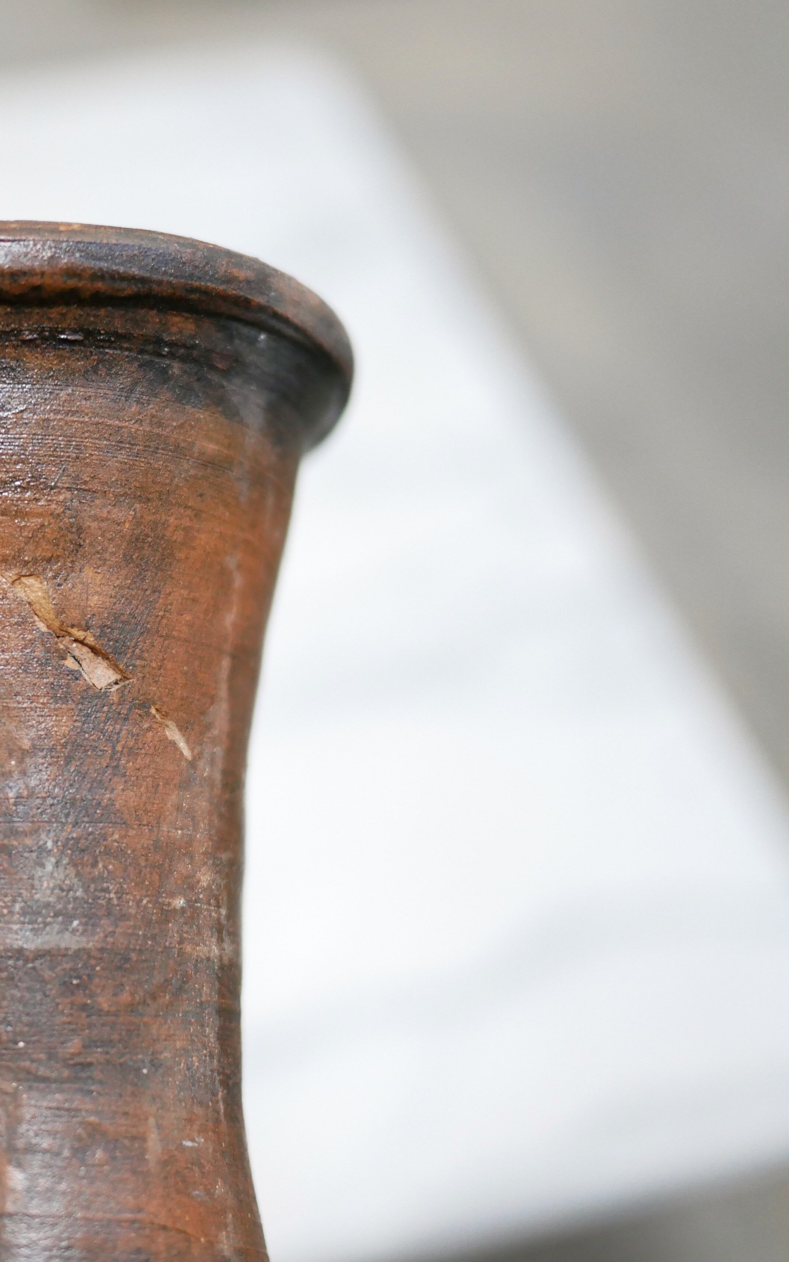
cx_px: 49
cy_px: 634
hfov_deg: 22.1
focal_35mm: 57
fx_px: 1961
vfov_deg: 35.7
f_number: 1.7
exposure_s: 1/60
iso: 1250
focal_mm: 20
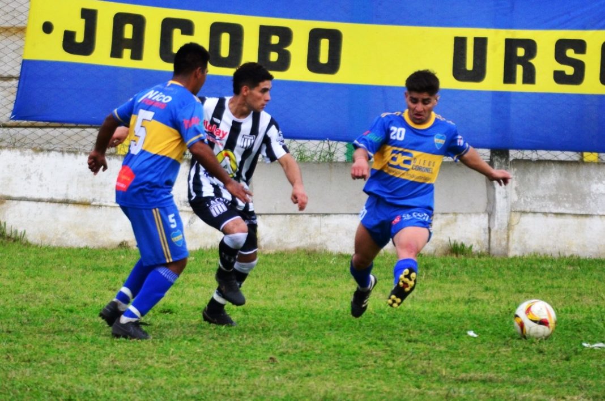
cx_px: 302
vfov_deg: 4.6
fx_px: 5033
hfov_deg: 6.9
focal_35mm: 300
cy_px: 200
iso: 1000
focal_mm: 200
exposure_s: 1/1600
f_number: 5.6
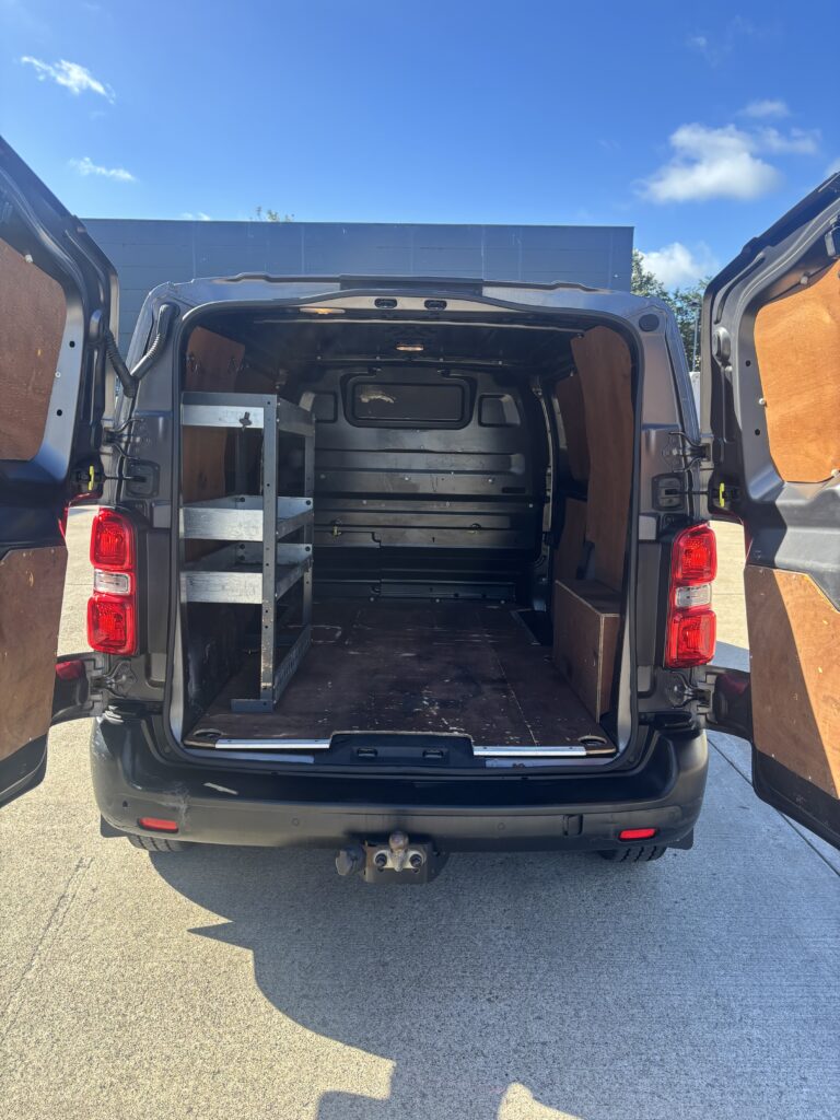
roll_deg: +0.2
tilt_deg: -9.1
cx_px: 420
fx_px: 841
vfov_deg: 67.3
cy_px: 560
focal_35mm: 26
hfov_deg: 53.1
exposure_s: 1/654
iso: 50
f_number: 1.6
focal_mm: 5.96
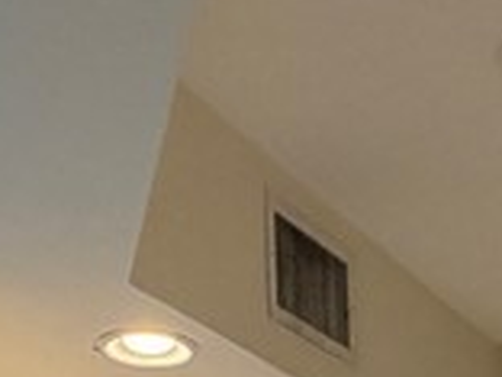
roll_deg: +1.5
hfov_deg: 21.1
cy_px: 851
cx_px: 399
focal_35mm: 92
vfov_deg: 13.0
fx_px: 1334
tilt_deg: -1.7
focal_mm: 2.22
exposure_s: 1/120
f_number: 2.2
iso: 320
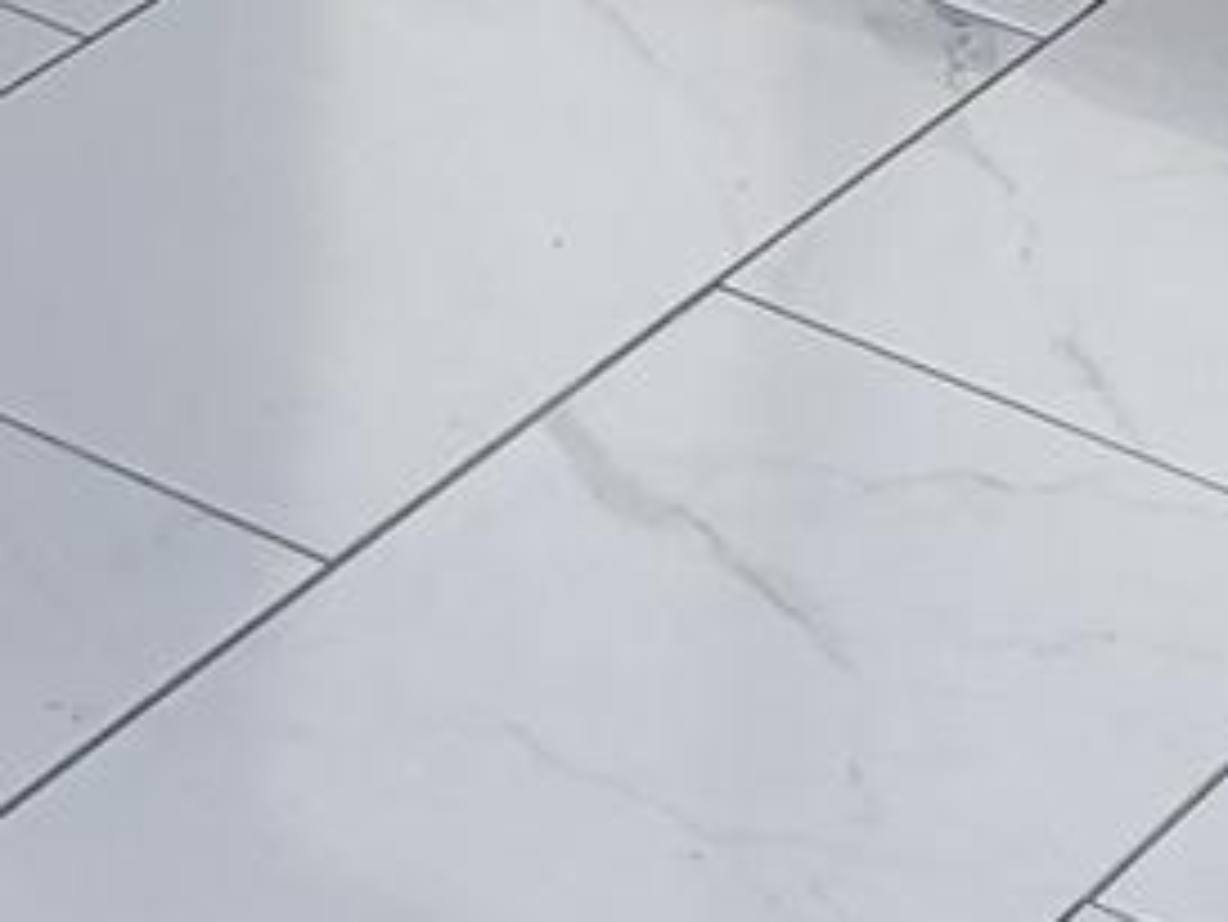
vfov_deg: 6.8
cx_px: -1224
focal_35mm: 195
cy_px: -1911
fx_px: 6921
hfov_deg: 9.5
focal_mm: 5.4
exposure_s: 1/60
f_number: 1.8
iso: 125
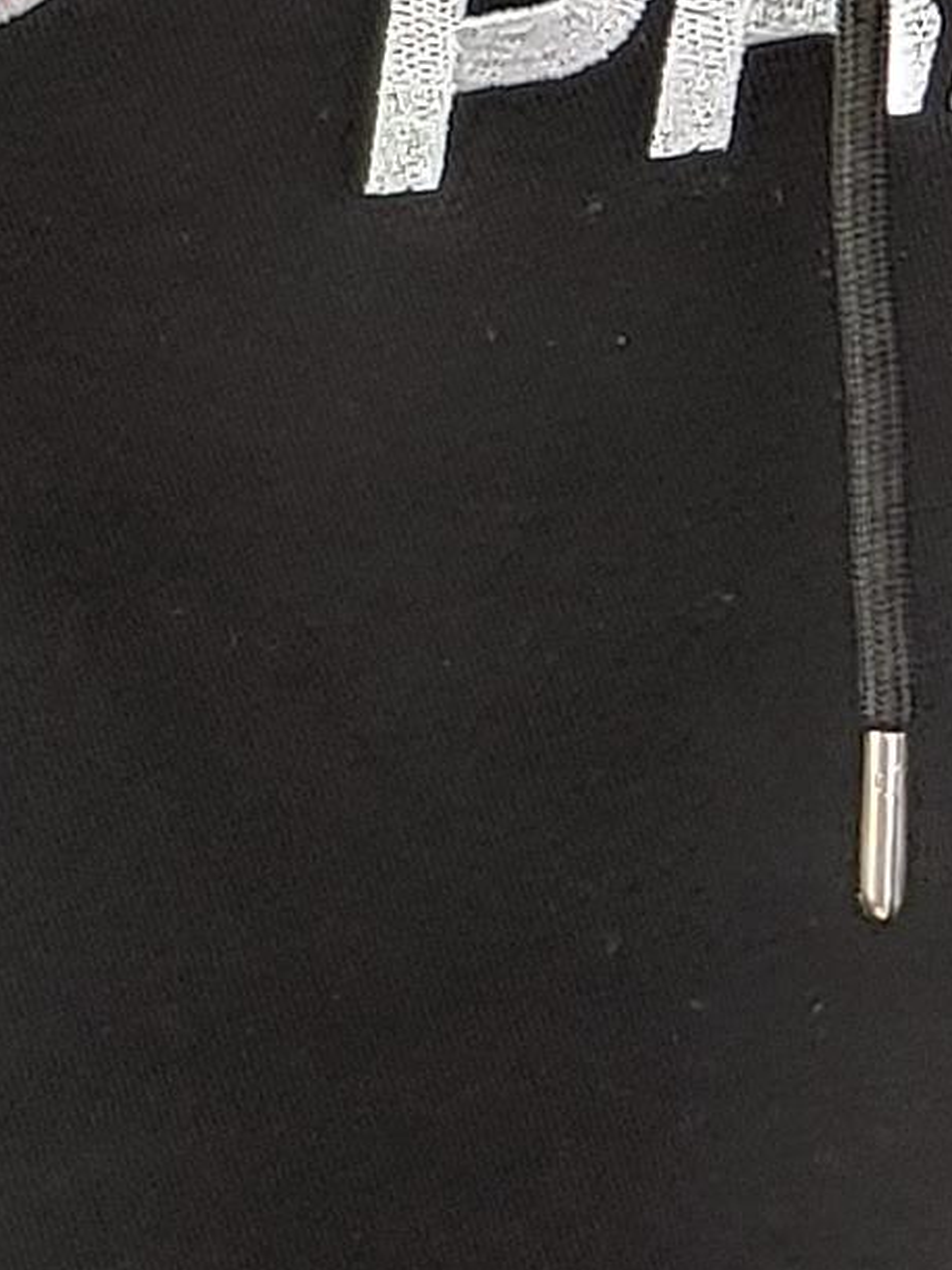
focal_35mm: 165
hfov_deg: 8.7
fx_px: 6052
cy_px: 414
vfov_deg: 12.0
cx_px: 1657
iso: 300
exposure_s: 1/24
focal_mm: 4.23
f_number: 1.5
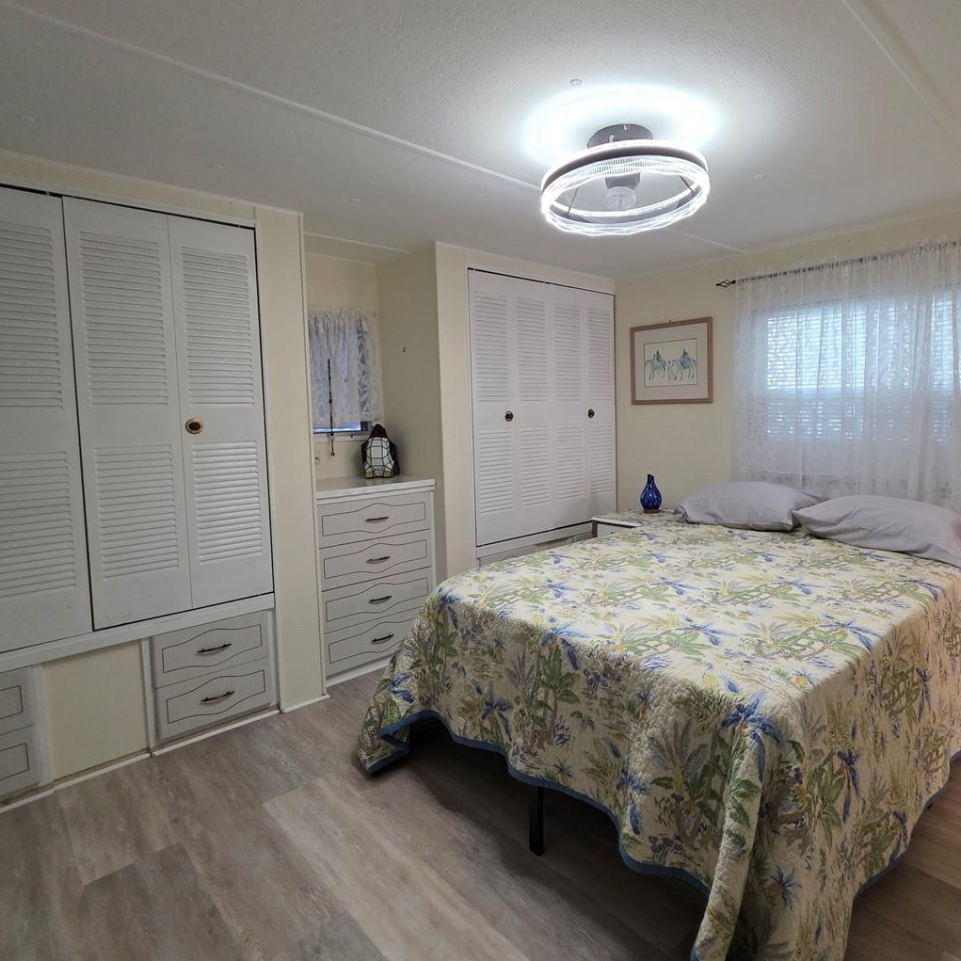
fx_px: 565
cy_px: 451
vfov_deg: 80.6
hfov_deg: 79.9
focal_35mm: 18
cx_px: 569
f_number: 1.9
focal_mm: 2.2
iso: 400
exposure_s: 1/60
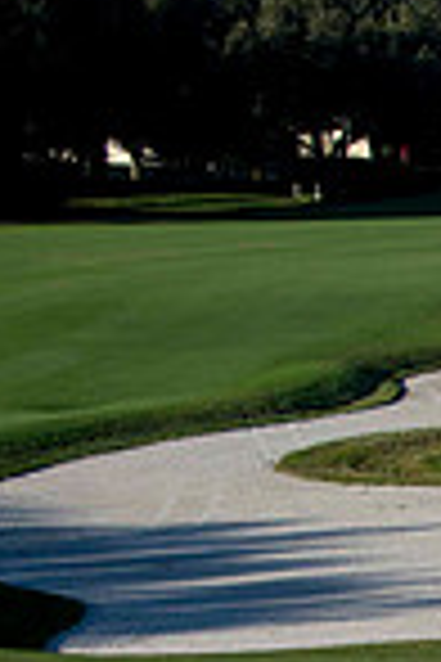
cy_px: 634
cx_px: 1160
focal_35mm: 201
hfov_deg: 6.4
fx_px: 3693
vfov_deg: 10.2
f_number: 10
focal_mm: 48
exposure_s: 1/400
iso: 200
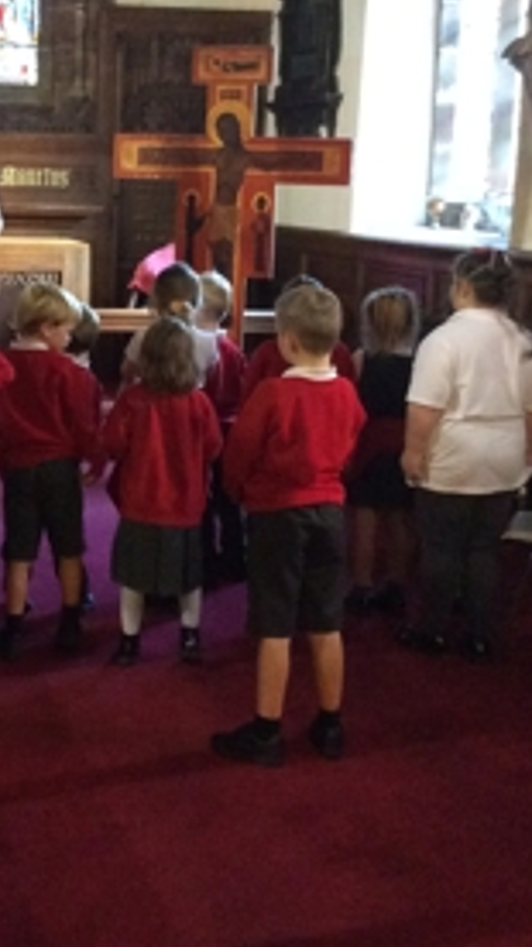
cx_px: 43
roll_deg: -1.2
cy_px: 348
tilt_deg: -6.3
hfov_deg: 18.7
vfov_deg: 33.2
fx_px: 1582
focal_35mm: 63
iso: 400
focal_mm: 3.3
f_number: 2.4
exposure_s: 1/17
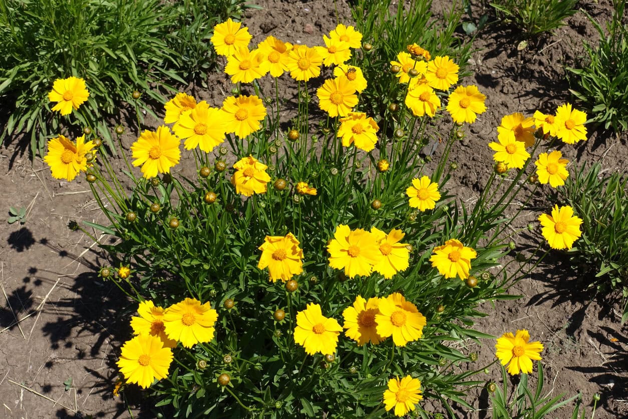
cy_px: 210
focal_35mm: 47
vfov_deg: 28.6
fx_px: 820
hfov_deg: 41.9
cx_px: 314
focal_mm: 17.1
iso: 125
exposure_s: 1/640
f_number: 5.6
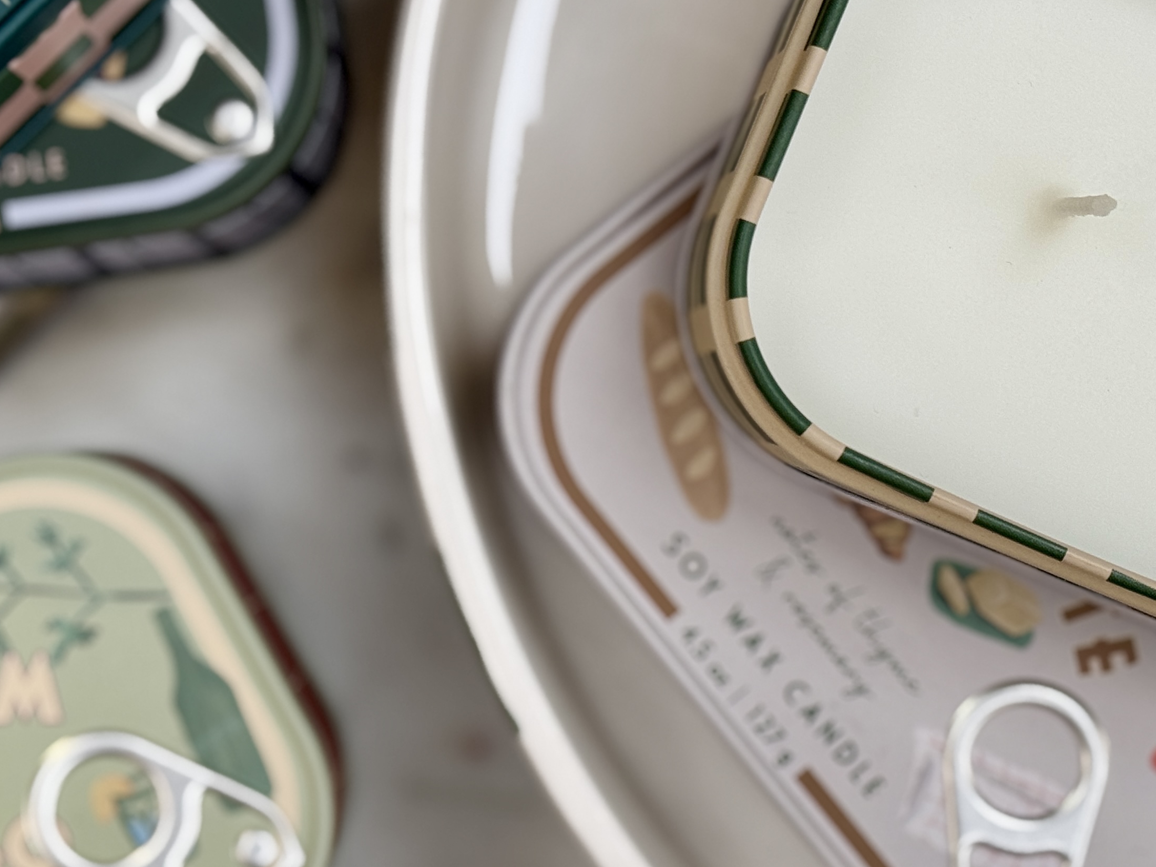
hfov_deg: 22.2
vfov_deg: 16.8
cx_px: 450
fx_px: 2939
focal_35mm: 88
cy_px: 320
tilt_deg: -86.5
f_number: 1.78
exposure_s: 1/50
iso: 80
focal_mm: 6.76
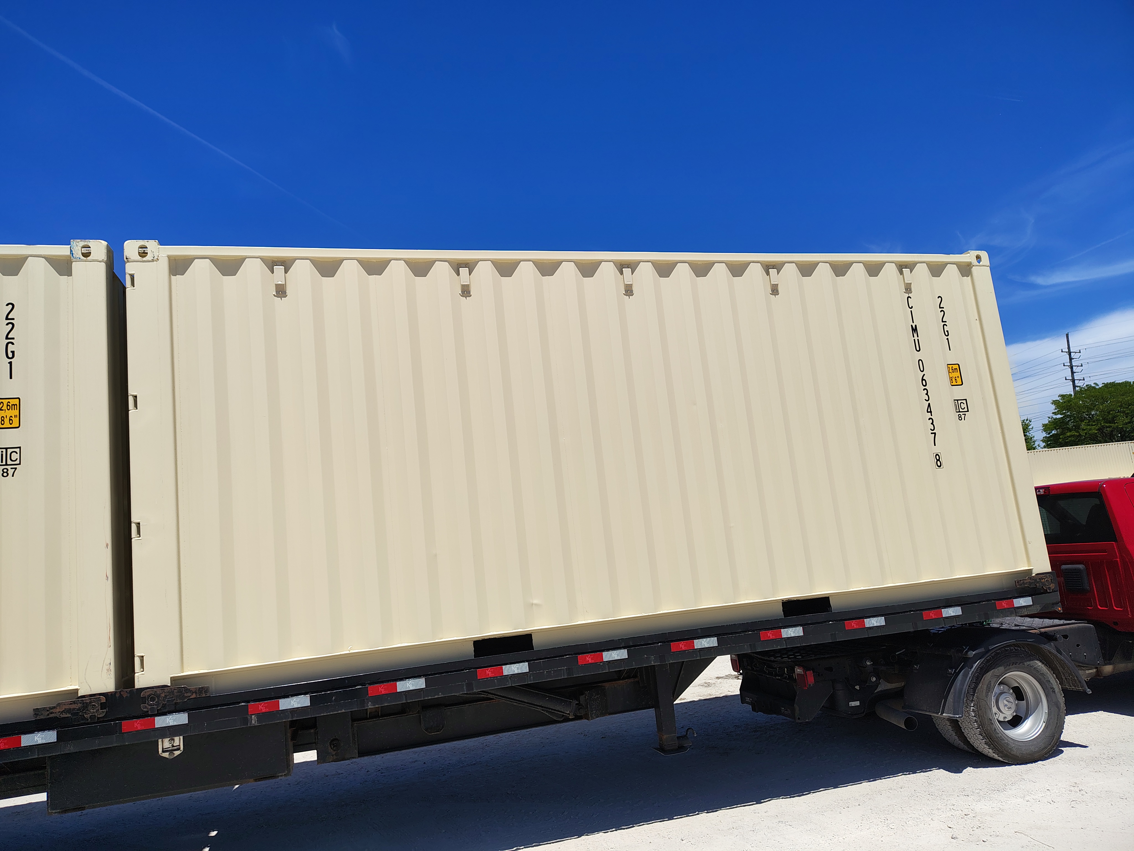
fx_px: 786
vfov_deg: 56.8
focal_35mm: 24
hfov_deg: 71.6
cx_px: 567
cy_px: 426
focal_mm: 5.56
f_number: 1.8
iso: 100
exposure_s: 1/3349
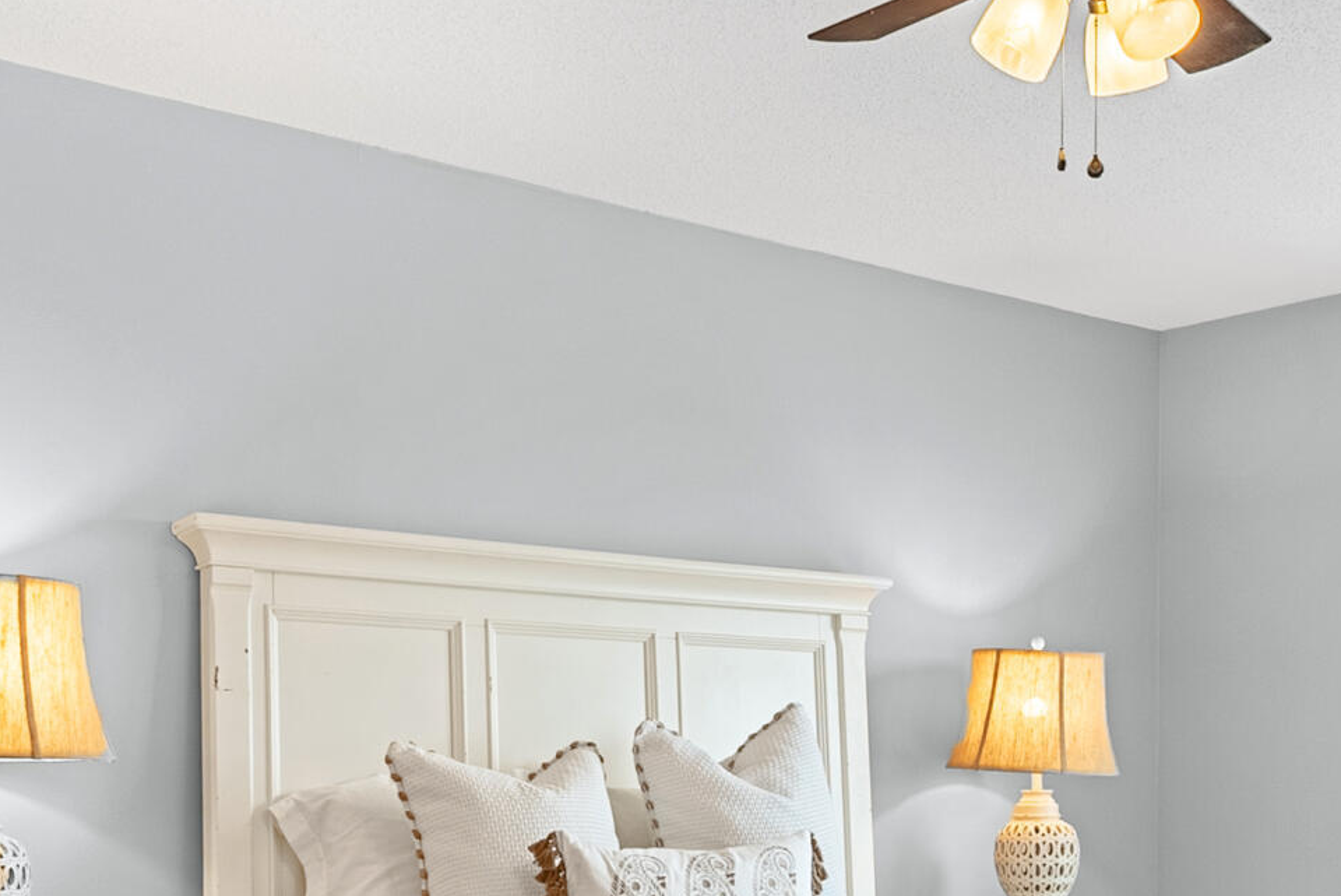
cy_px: 925
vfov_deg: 25.5
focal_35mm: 50
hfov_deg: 38.7
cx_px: 986
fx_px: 1863
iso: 200
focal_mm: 16
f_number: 8
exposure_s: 1/125
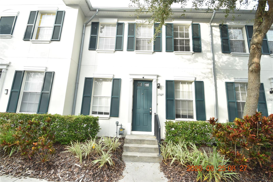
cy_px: 91
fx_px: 114
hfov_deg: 100.4
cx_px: 136
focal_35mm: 15
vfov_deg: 77.3
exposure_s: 1/250
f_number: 8
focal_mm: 10
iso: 320
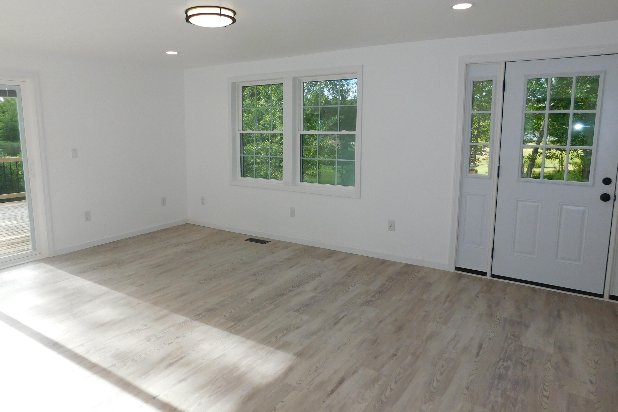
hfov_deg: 73.7
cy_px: 187
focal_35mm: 24
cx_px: 310
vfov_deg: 53.1
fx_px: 412
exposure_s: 1/400
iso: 125
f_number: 3
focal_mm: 4
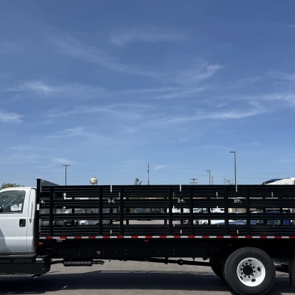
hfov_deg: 40.9
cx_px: 151
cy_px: 177
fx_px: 395
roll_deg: -0.2
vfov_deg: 40.7
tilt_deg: +4.7
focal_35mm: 41
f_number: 1.78
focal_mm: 6.76
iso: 80
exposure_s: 1/6410
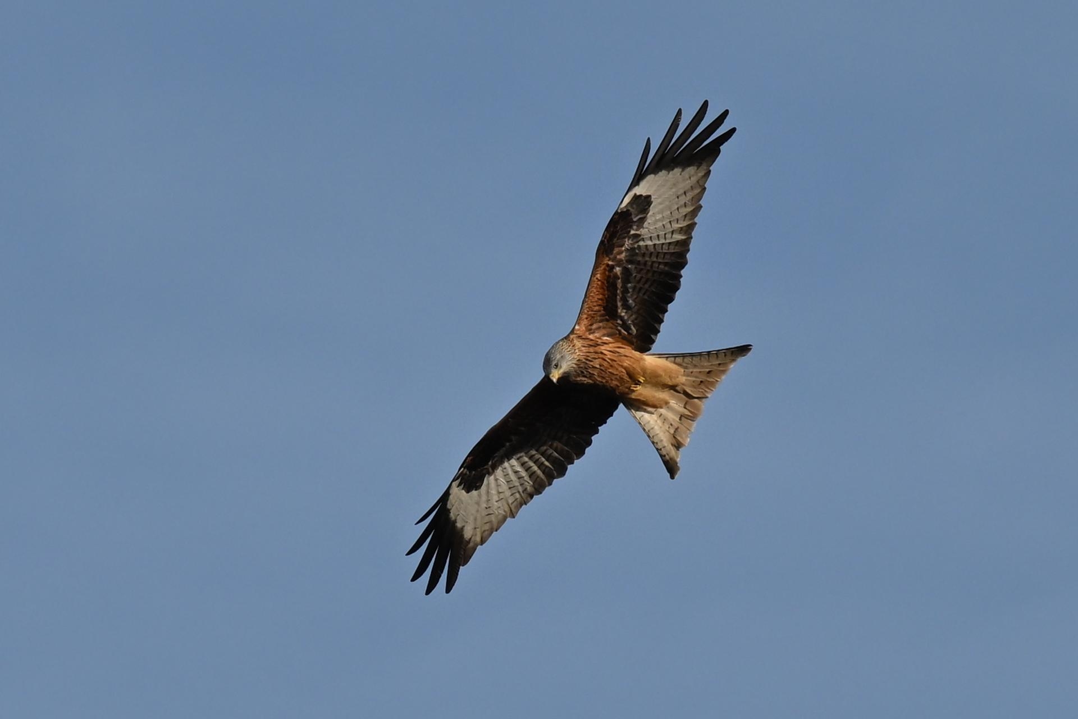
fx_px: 5988
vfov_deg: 6.9
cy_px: 360
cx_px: 539
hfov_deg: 10.3
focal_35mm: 200
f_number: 6.3
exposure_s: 1/1000
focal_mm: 200
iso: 125
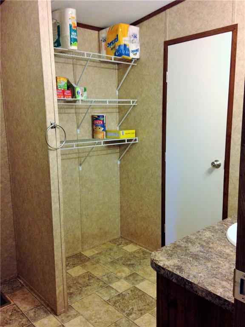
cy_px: 164
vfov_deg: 55.4
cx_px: 122
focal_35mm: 33
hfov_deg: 42.9
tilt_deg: -10.6
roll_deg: +0.3
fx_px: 311
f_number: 2.4
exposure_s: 1/20
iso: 125
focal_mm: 4.12
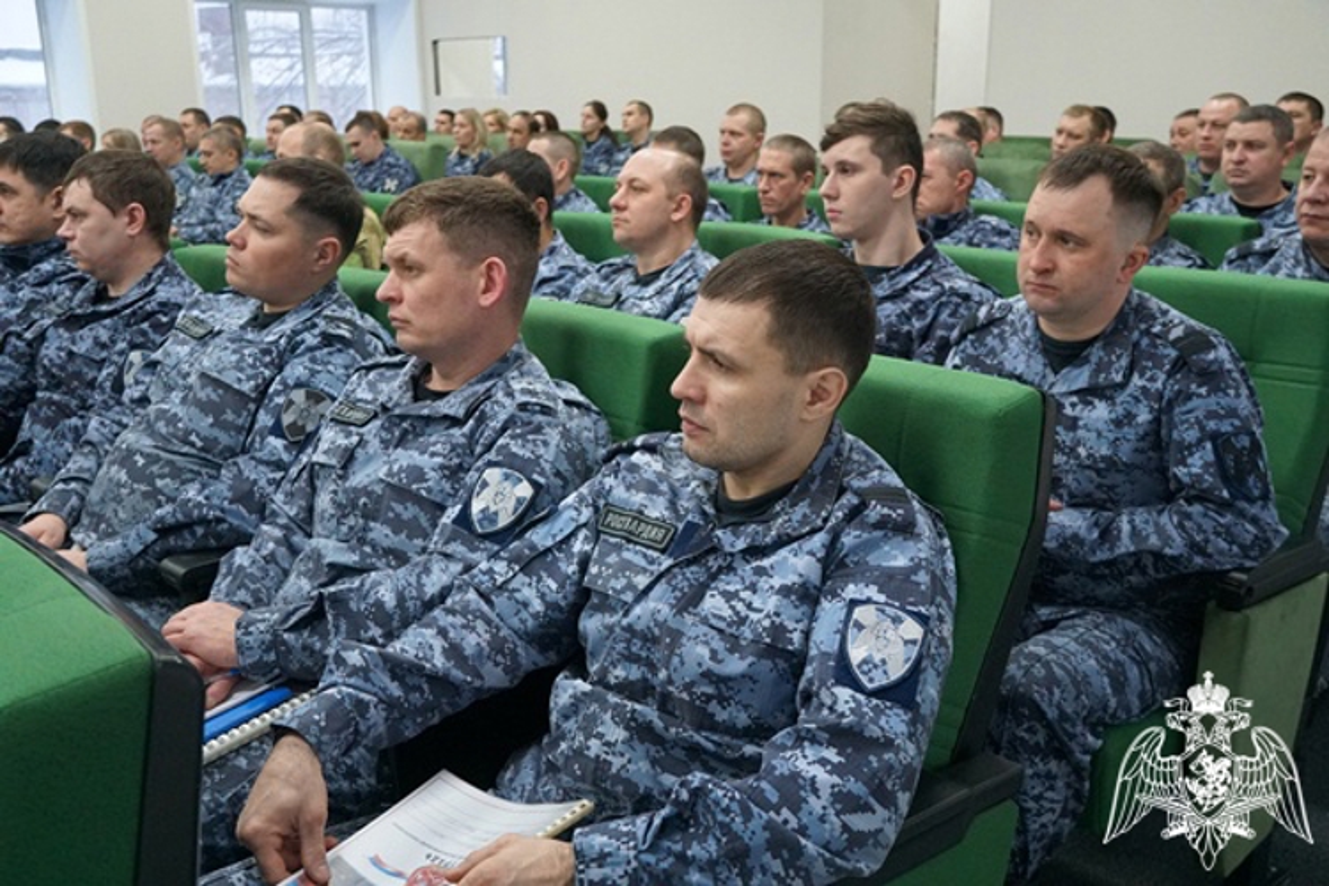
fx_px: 1274
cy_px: 443
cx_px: 664
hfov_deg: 55.1
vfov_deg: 38.4
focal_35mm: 34
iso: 3200
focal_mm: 23
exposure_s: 1/160
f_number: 4
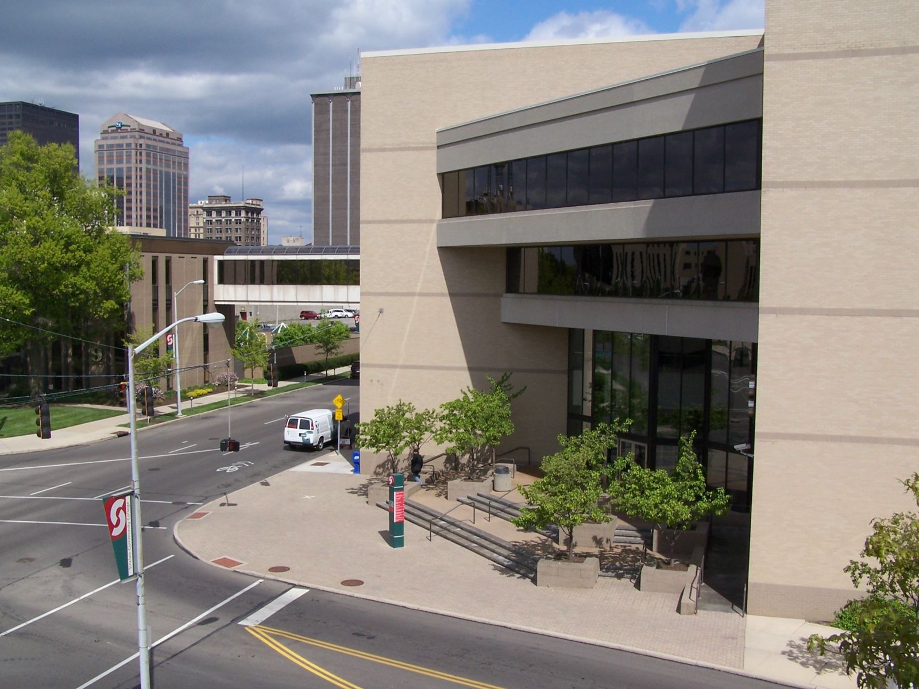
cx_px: 460
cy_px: 344
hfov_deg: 49.0
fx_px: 1009
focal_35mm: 38
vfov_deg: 37.7
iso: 80
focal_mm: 6.3
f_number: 5.6
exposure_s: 1/640
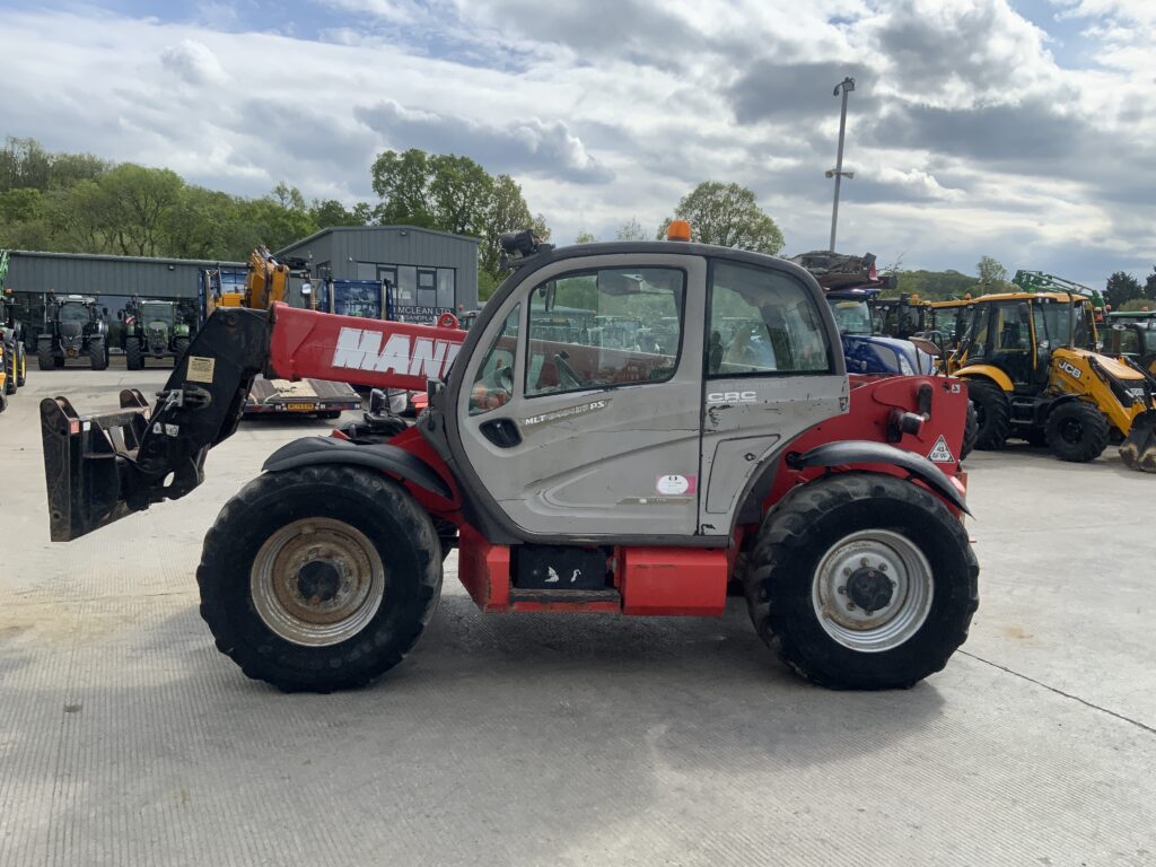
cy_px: 434
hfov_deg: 61.7
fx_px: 968
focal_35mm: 29
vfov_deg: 48.2
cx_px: 578
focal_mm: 3
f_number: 1.8
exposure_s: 1/2058
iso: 16
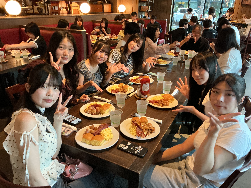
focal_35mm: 29
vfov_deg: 48.2
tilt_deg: -22.9
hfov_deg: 61.7
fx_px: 210
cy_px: 94
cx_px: 126
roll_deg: -2.0
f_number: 1.8
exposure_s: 1/30
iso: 500
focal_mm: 3
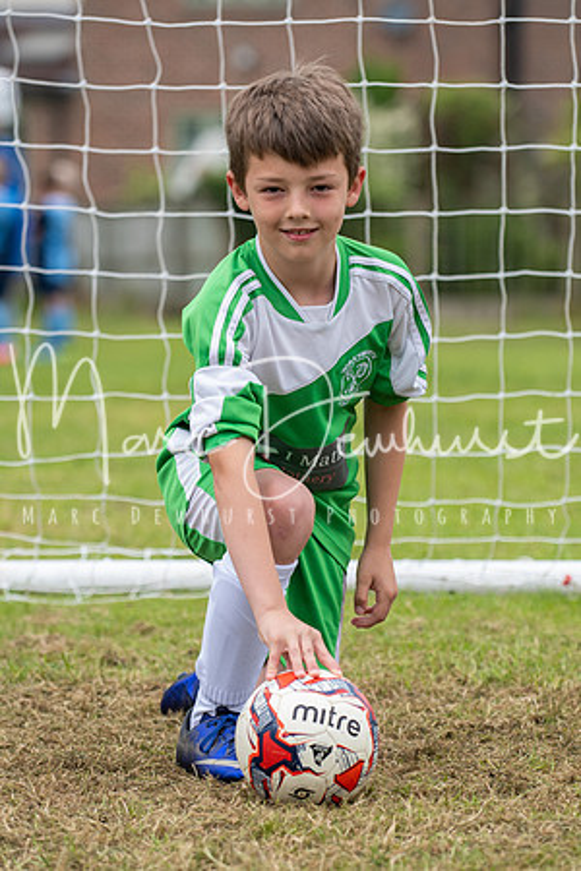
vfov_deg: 10.2
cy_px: 436
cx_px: 290
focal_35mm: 202
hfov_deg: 6.8
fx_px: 4902
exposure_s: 1/1250
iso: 500
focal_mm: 135
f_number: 5
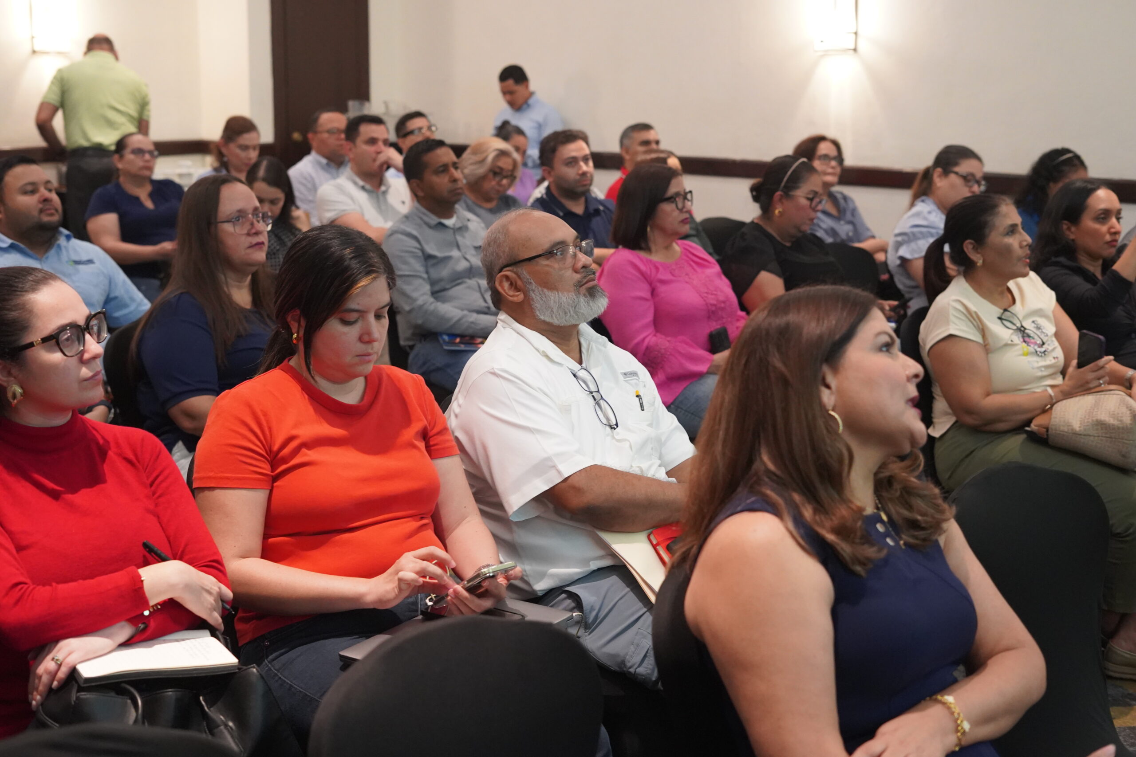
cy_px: 378
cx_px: 568
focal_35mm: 50
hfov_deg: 39.6
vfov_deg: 27.0
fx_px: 1578
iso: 6400
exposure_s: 1/160
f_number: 4
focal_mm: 50
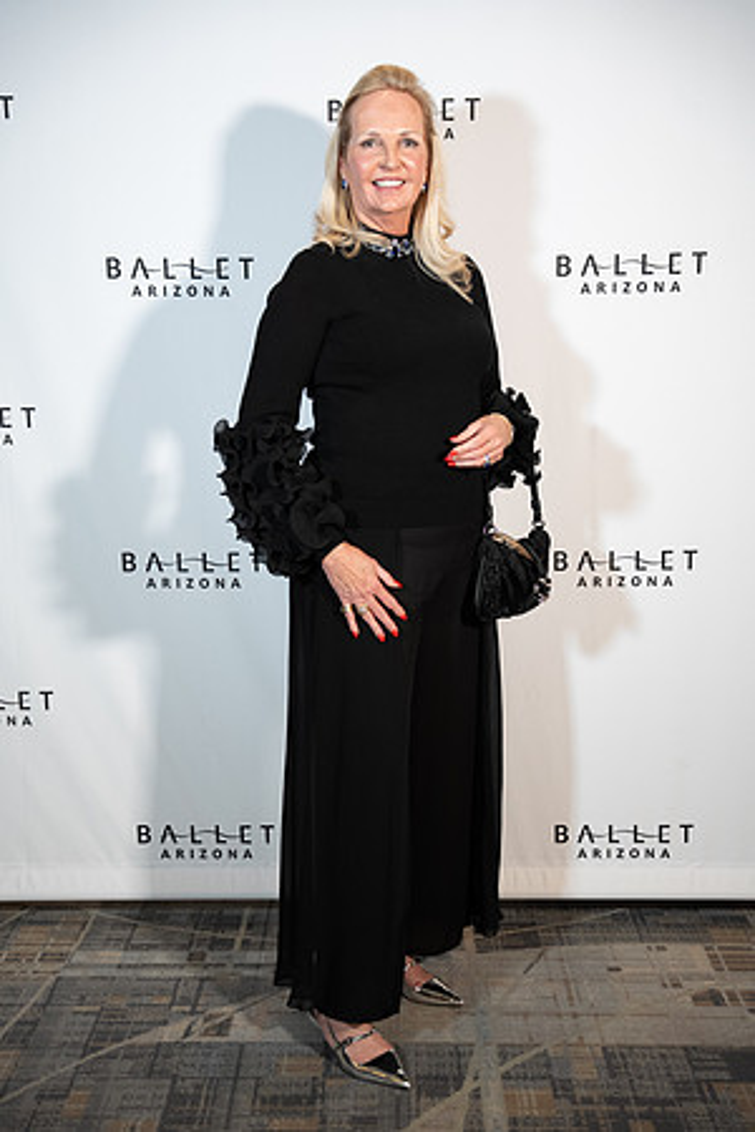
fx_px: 1497
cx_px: 378
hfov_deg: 28.3
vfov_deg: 41.4
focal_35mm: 48
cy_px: 566
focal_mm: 47.6
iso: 1600
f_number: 2.8
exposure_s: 1/200
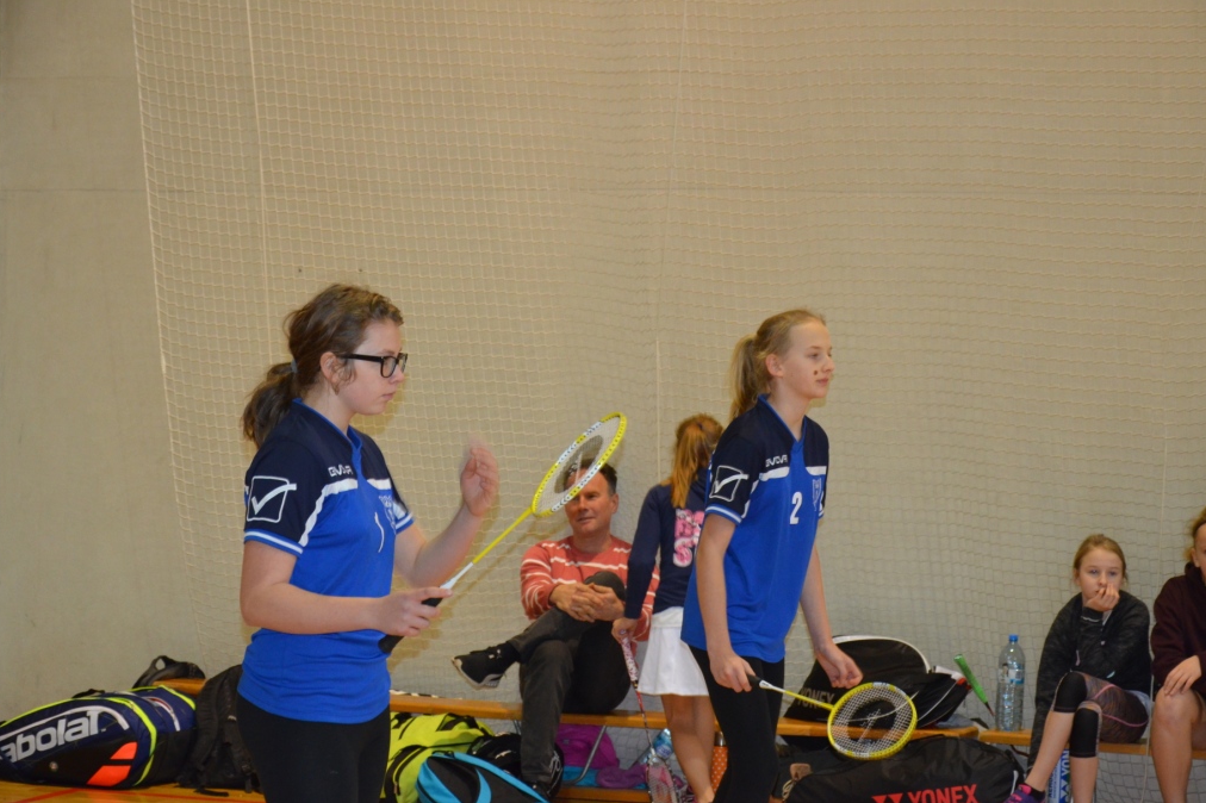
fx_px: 3349
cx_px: 607
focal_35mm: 100
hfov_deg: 20.4
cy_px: 402
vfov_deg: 13.7
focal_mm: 66
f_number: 5.3
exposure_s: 1/60
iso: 1800
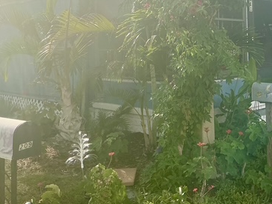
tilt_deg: +0.7
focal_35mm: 51
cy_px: 42
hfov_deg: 35.6
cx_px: 238
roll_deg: +1.6
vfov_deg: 28.0
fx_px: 401
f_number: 1.8
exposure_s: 1/1786
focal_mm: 3
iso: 25
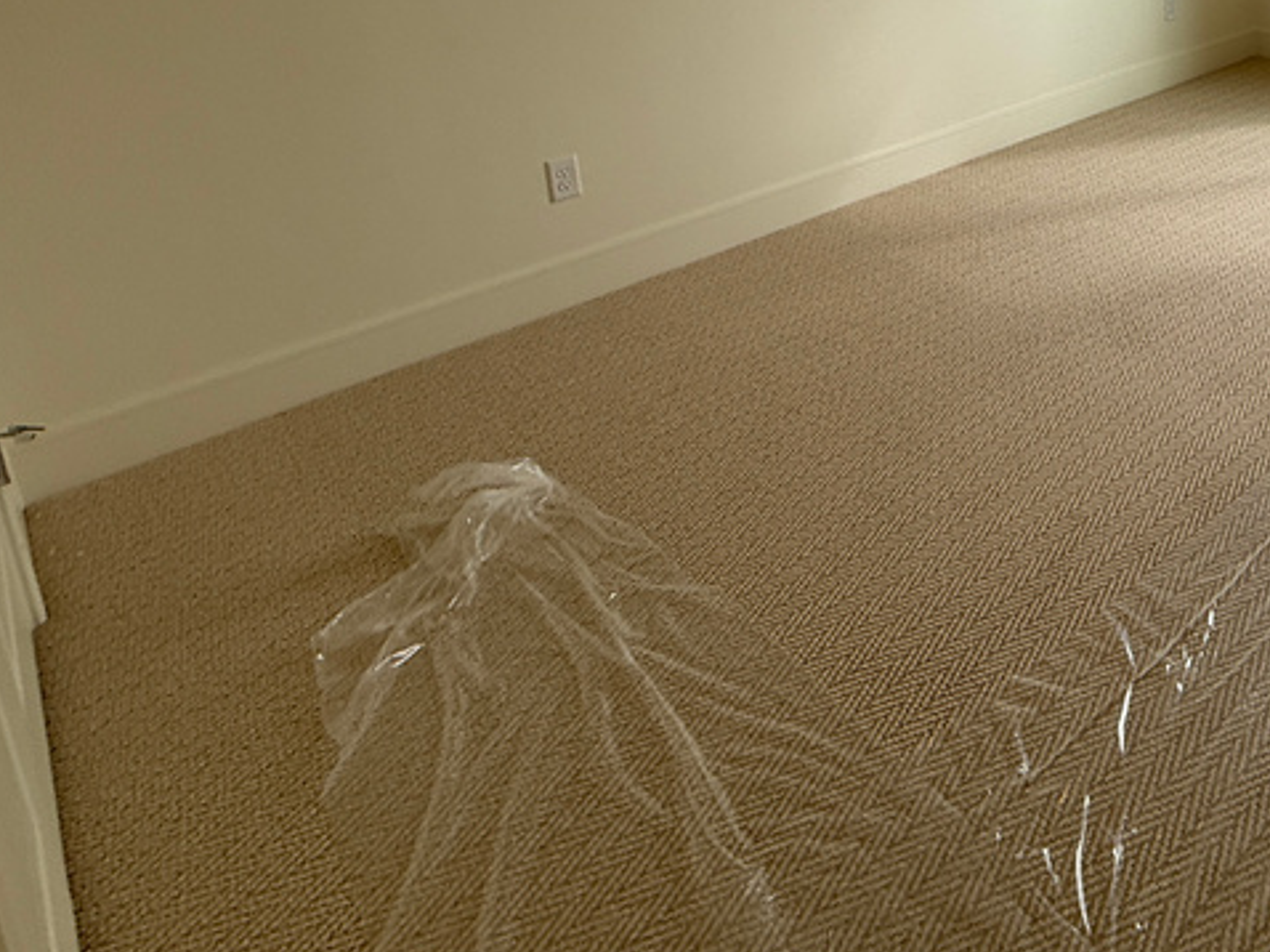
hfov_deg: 50.7
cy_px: -13
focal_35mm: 30
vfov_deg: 40.5
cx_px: 1217
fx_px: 1100
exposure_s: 1/279
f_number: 2.2
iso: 64
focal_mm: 2.22
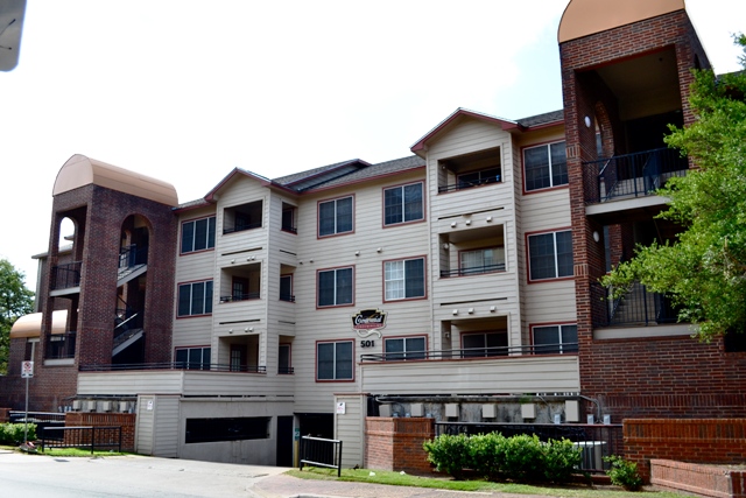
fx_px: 684
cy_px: 249
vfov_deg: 40.0
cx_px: 373
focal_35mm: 33
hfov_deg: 57.2
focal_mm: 22
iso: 100
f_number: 7.1
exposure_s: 1/200
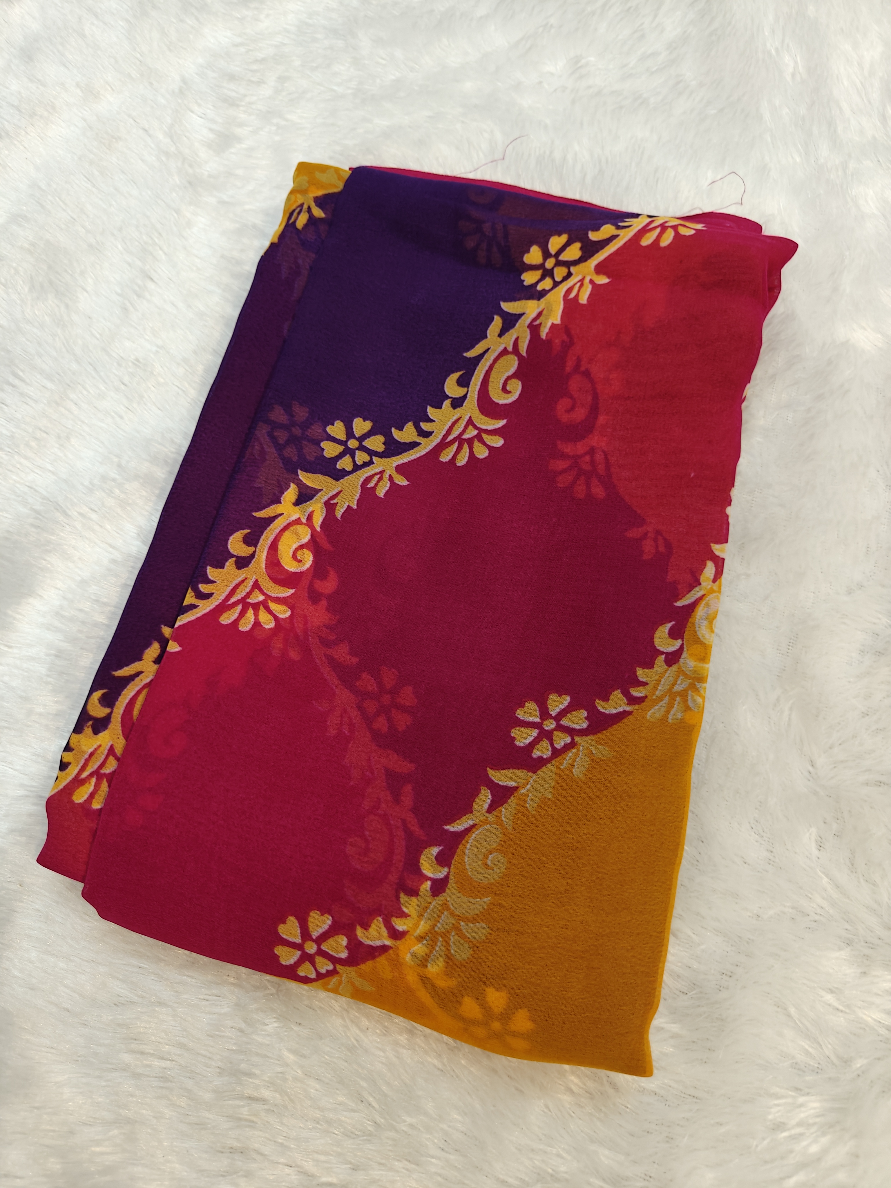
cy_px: 594
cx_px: 446
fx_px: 824
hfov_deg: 56.8
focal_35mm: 24
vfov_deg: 71.6
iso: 250
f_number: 1.8
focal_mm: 5.59
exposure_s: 1/50
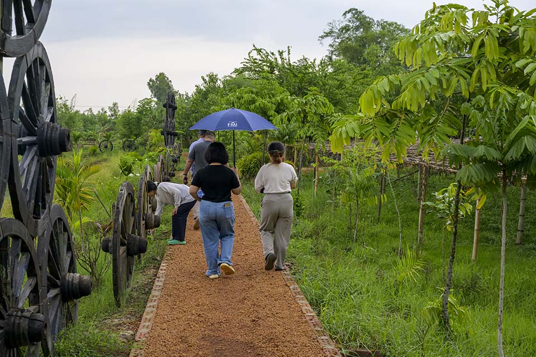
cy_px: 178
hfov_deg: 41.9
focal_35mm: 47
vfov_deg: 28.6
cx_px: 268
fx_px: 700
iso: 3600
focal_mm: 47
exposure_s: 1/500
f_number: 8
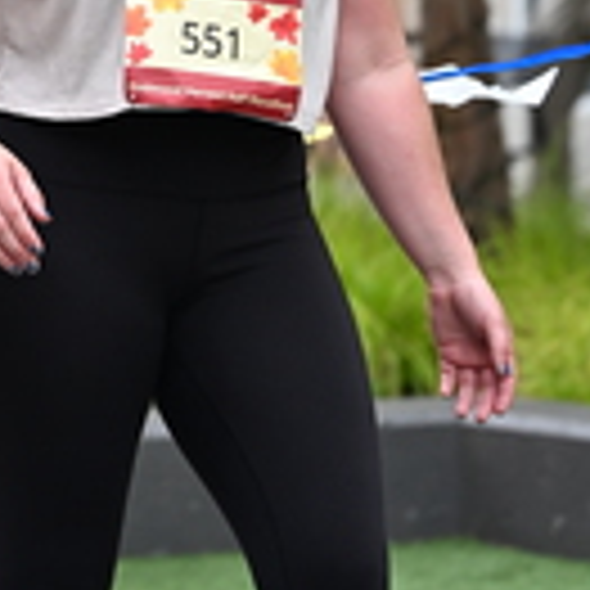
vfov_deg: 5.6
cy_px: -365
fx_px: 5997
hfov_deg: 5.6
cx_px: -74
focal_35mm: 311
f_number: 2.8
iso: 640
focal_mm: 87
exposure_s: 1/1600
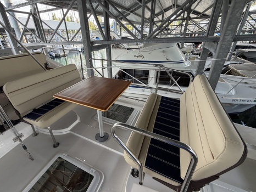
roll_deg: +3.3
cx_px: 114
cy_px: 91
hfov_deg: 94.1
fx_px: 118
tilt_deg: -26.1
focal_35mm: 16
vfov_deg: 78.1
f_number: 2.2
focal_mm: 2.22
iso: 64
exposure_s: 1/149
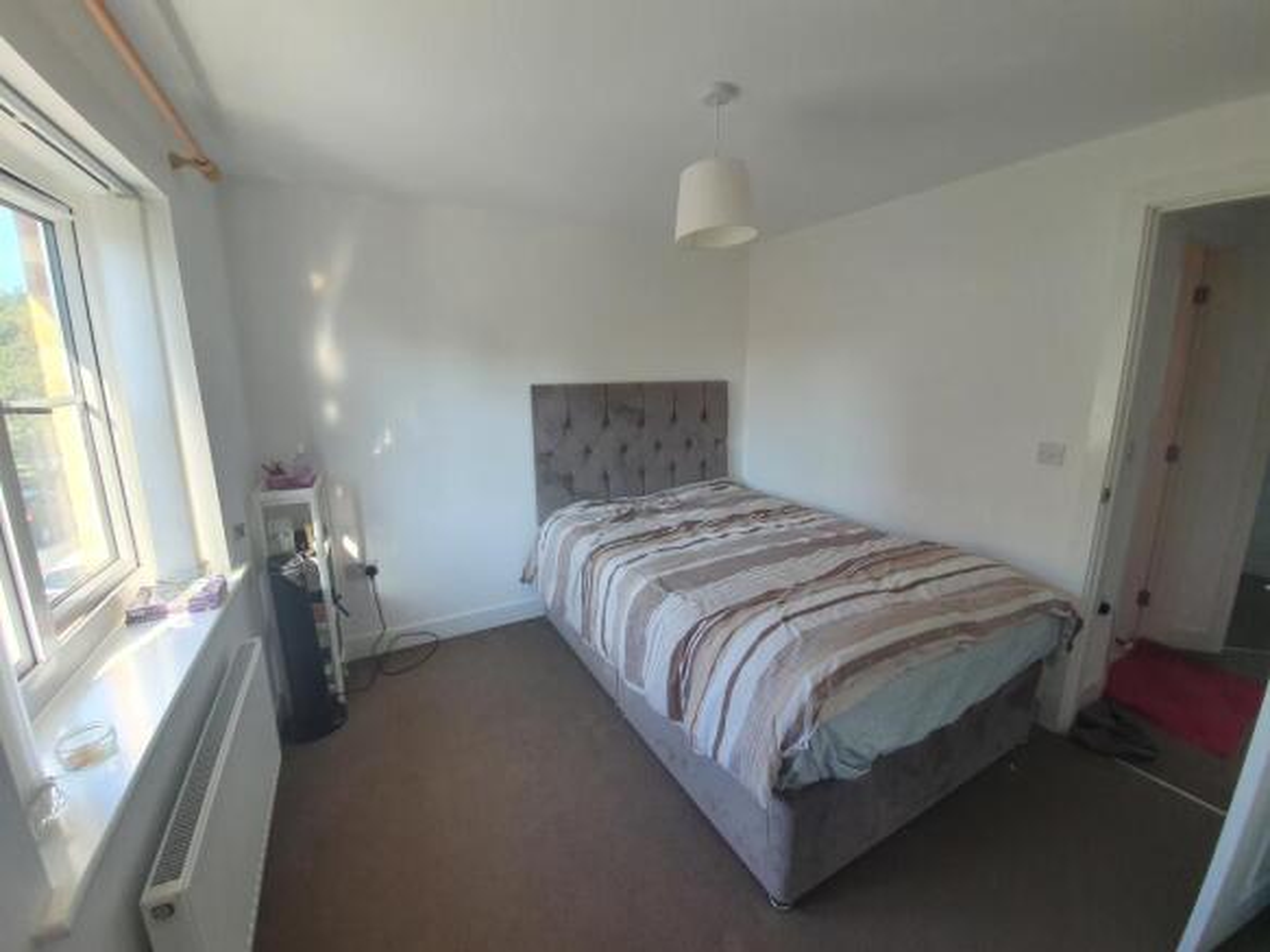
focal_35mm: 13
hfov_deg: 106.2
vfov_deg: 89.9
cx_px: 635
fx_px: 477
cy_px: 476
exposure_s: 1/100
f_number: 2.2
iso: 64
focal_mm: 1.8
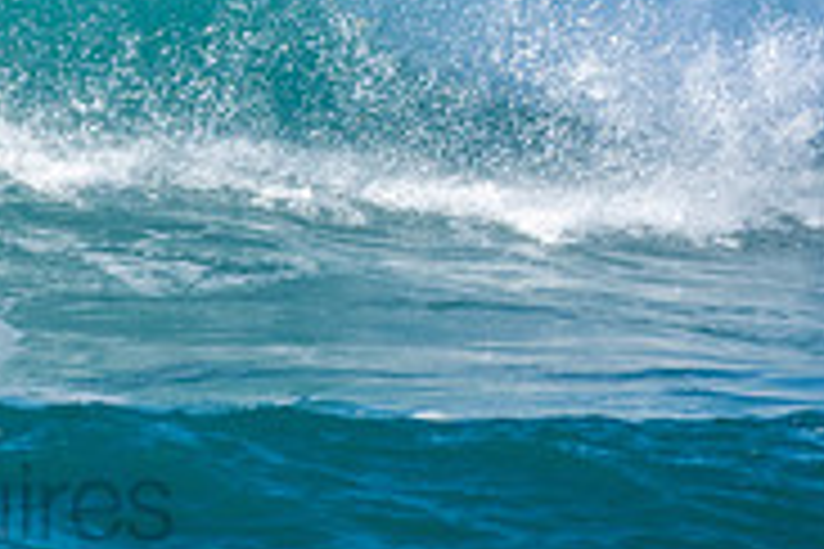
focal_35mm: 2465
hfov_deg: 0.8
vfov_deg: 0.6
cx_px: -176
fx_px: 56417
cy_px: -245
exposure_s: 1/1000
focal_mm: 500
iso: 200
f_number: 5.6
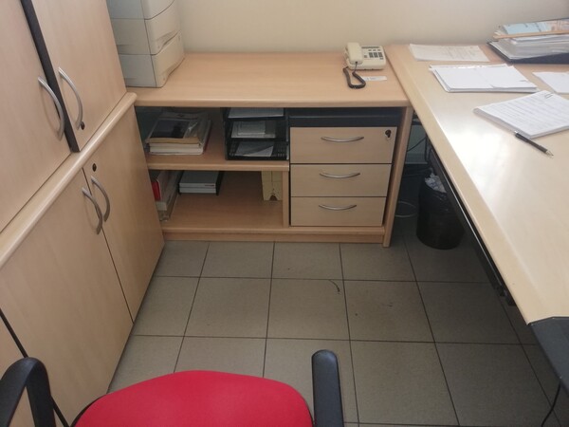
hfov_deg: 65.3
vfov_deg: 51.4
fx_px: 444
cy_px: 214
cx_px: 284
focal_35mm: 27
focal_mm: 3.81
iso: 250
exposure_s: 1/33.3
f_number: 2.2
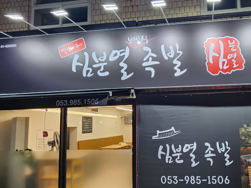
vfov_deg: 58.4
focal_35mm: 23
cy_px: 113
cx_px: 180
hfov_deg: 70.3
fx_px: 167
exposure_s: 1/60
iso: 160
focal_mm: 2.2
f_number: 2.2
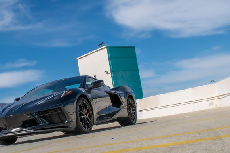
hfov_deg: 36.0
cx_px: 55
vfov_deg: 25.0
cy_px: 95
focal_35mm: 54
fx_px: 345
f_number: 11
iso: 200
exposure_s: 1/640
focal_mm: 20
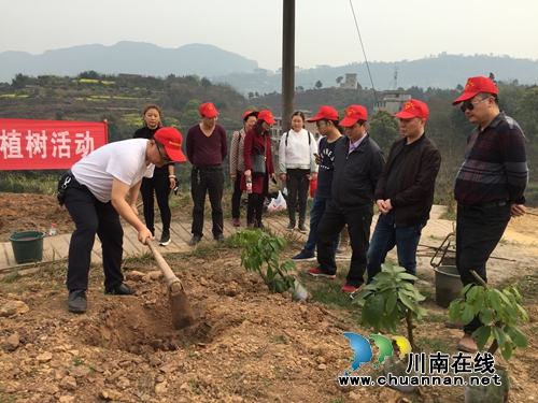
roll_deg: -2.2
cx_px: 269
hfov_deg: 61.7
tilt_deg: -11.4
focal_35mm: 29
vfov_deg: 48.2
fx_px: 451
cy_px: 202
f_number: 2.2
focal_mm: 4.15
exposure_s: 1/1099
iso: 32
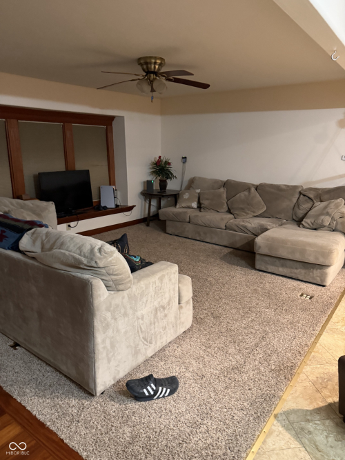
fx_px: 319
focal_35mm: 24
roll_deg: -0.5
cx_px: 172
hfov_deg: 56.8
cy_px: 230
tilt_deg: -14.8
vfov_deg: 71.6
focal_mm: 6.76
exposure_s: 1/30
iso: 800
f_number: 1.78
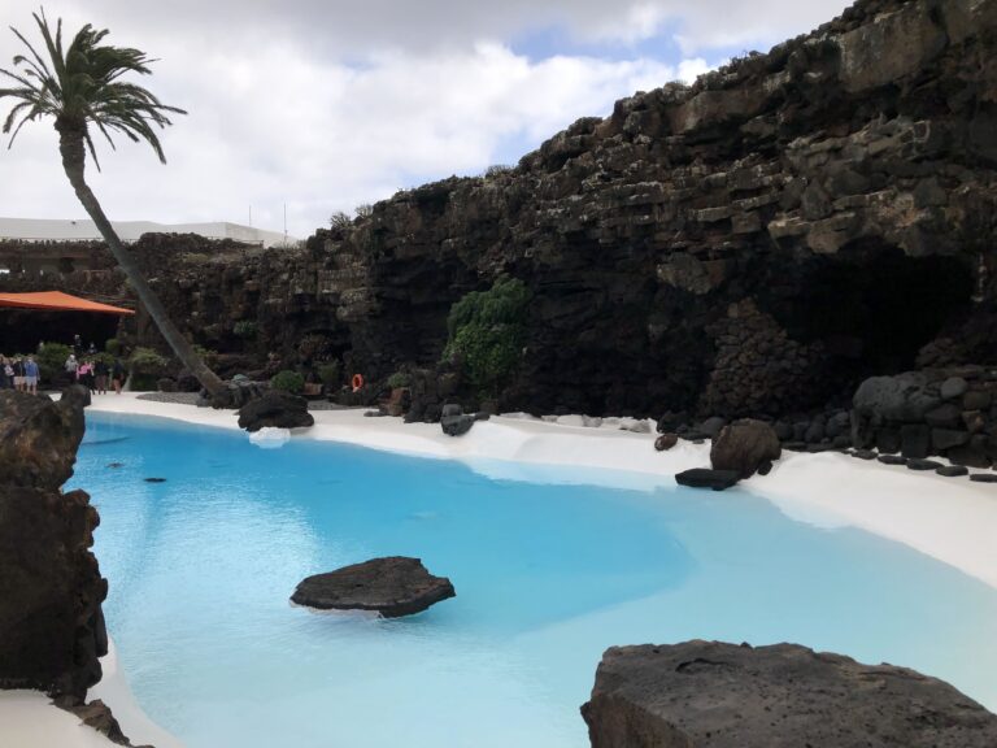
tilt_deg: -3.5
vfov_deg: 49.7
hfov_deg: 63.4
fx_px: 806
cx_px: 498
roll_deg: +1.2
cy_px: 374
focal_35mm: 28
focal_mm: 3.99
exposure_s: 1/2667
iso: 20
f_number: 1.8
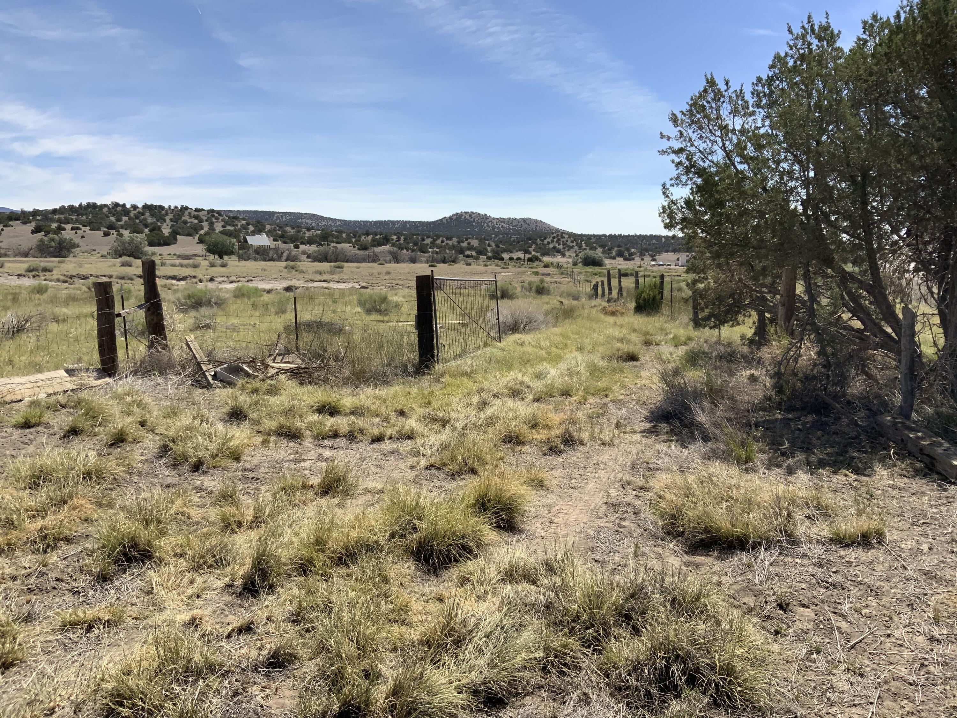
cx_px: 478
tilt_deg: -6.4
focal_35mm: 29
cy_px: 359
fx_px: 802
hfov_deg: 61.7
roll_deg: -0.1
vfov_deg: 48.2
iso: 20
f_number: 1.8
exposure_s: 1/2667
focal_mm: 3
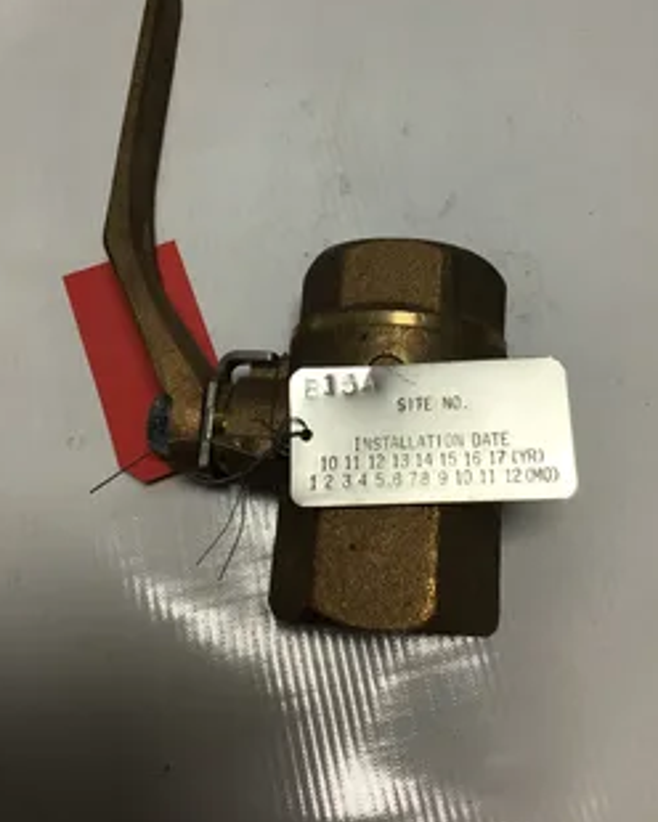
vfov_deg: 46.4
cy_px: 302
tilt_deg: -69.6
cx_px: 340
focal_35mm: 39
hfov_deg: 38.2
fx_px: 949
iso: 25
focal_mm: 3.3
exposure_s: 1/399
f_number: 2.4
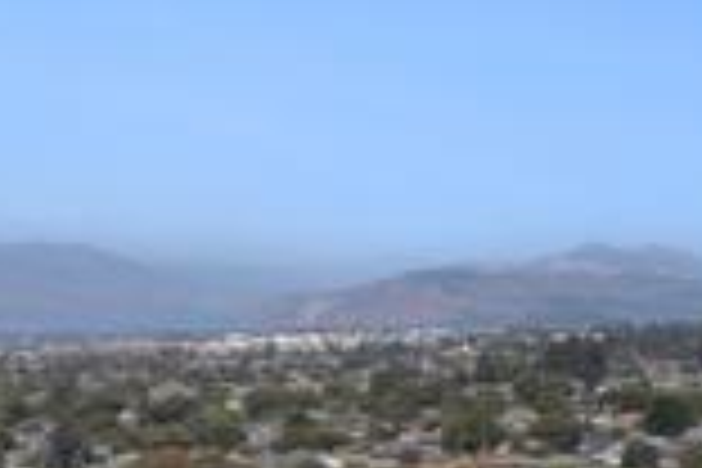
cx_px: 1125
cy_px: 662
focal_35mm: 115
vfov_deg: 11.5
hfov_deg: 16.0
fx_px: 2242
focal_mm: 10.26
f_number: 2.8
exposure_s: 1/80
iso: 100
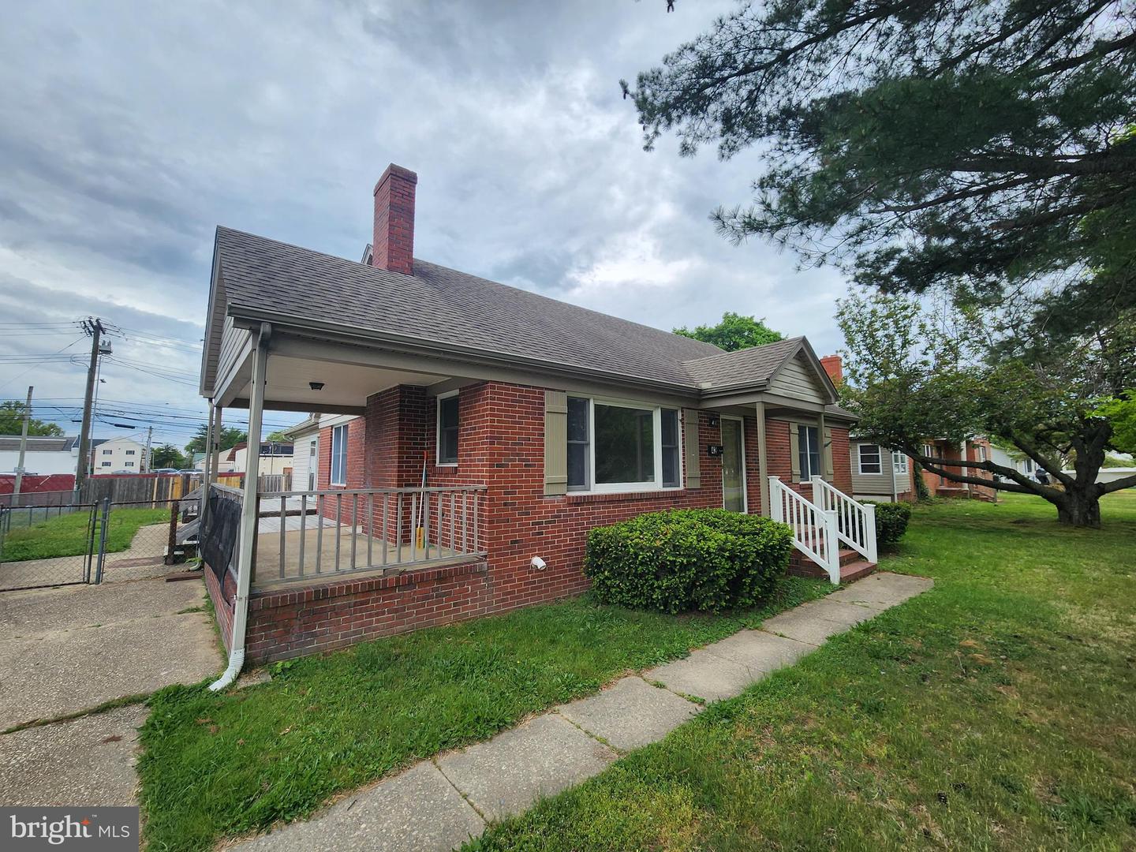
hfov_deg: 106.2
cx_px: 568
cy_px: 426
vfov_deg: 89.9
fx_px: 427
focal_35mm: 13
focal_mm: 2.2
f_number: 2.2
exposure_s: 1/1105
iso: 50
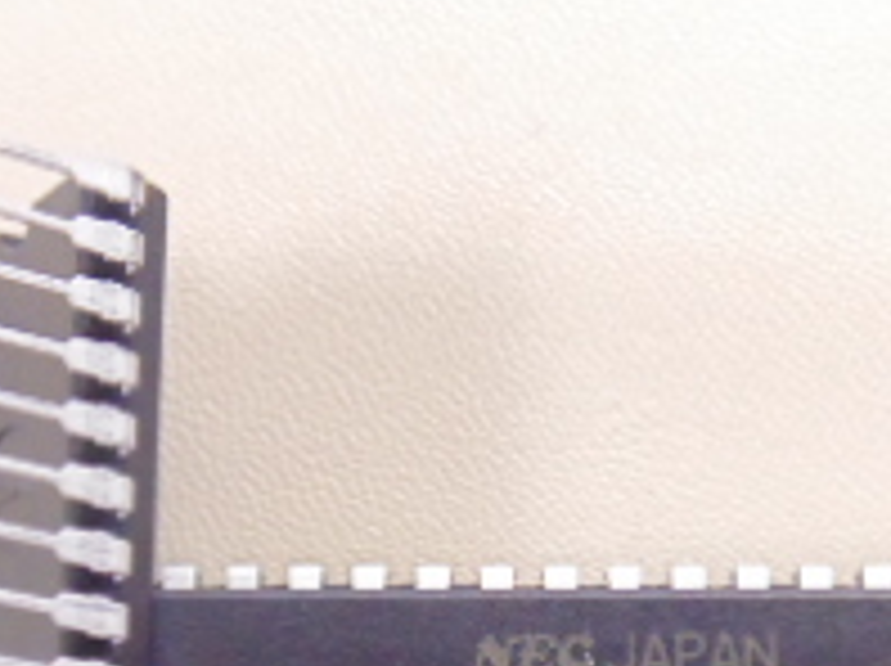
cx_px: 477
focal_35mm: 110
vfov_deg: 13.1
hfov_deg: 17.9
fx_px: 2828
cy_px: 770
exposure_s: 1/30
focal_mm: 6.2
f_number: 3.4
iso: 400
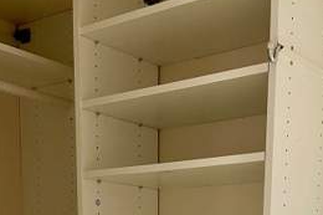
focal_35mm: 64
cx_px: 193
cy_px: 365
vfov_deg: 17.8
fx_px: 574
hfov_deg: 31.4
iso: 125
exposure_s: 1/86
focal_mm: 5.1
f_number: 1.6
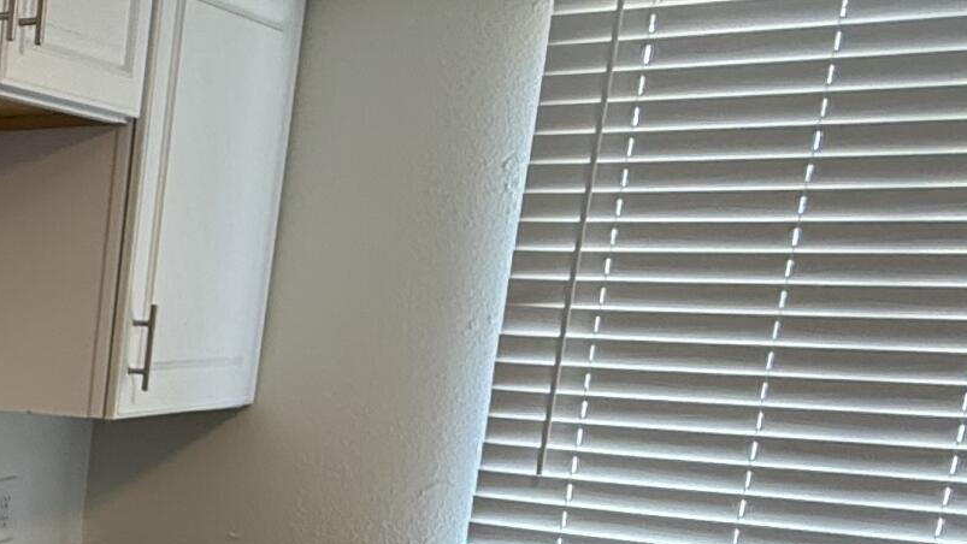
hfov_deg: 28.1
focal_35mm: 57
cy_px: 641
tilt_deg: -12.2
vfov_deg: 19.9
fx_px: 1462
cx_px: -377
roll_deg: -1.4
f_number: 2.2
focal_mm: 2.22
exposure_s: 1/99
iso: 160
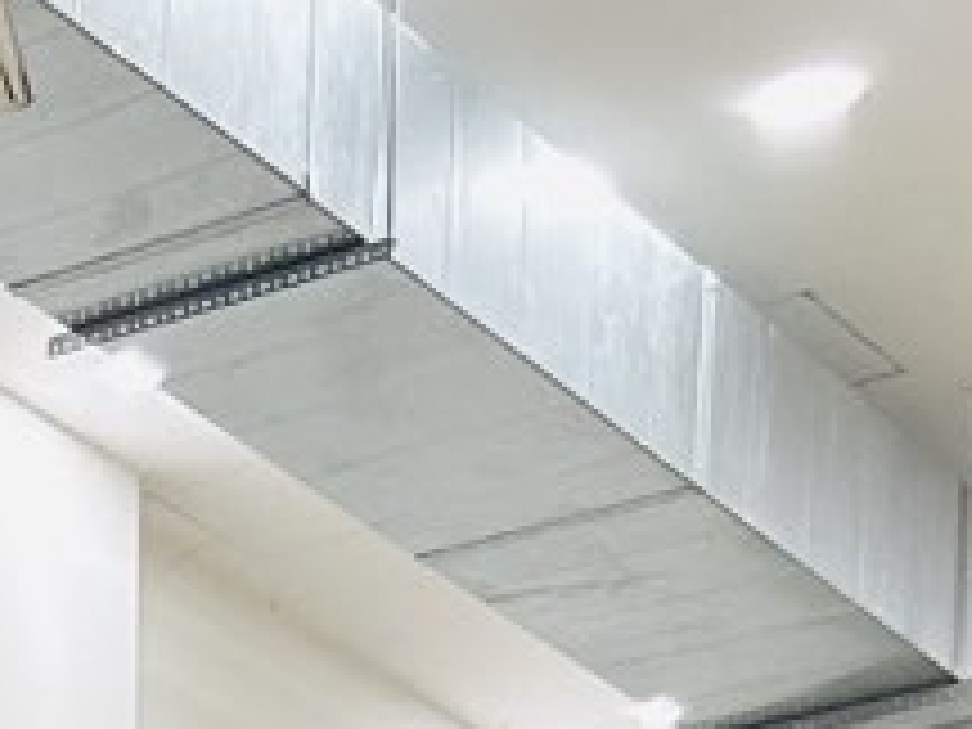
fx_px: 4998
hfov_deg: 9.6
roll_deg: -1.6
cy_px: 2390
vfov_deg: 7.2
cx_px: -1530
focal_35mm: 178
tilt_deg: +1.9
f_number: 1.78
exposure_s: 1/100
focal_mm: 6.86
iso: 125
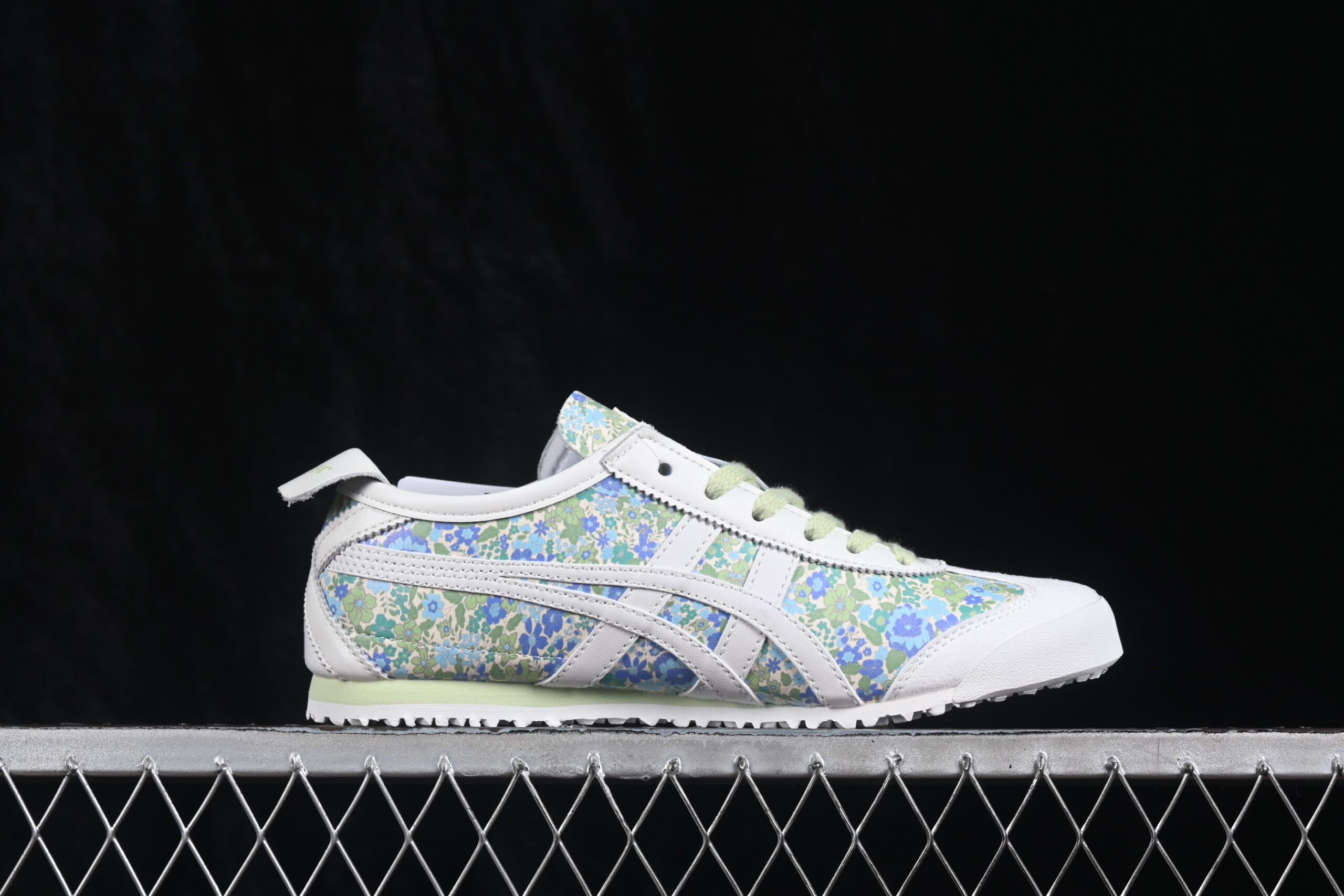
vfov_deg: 18.2
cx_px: 672
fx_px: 2800
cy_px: 448
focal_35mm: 75
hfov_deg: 27.0
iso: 160
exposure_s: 1/80
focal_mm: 50
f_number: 8
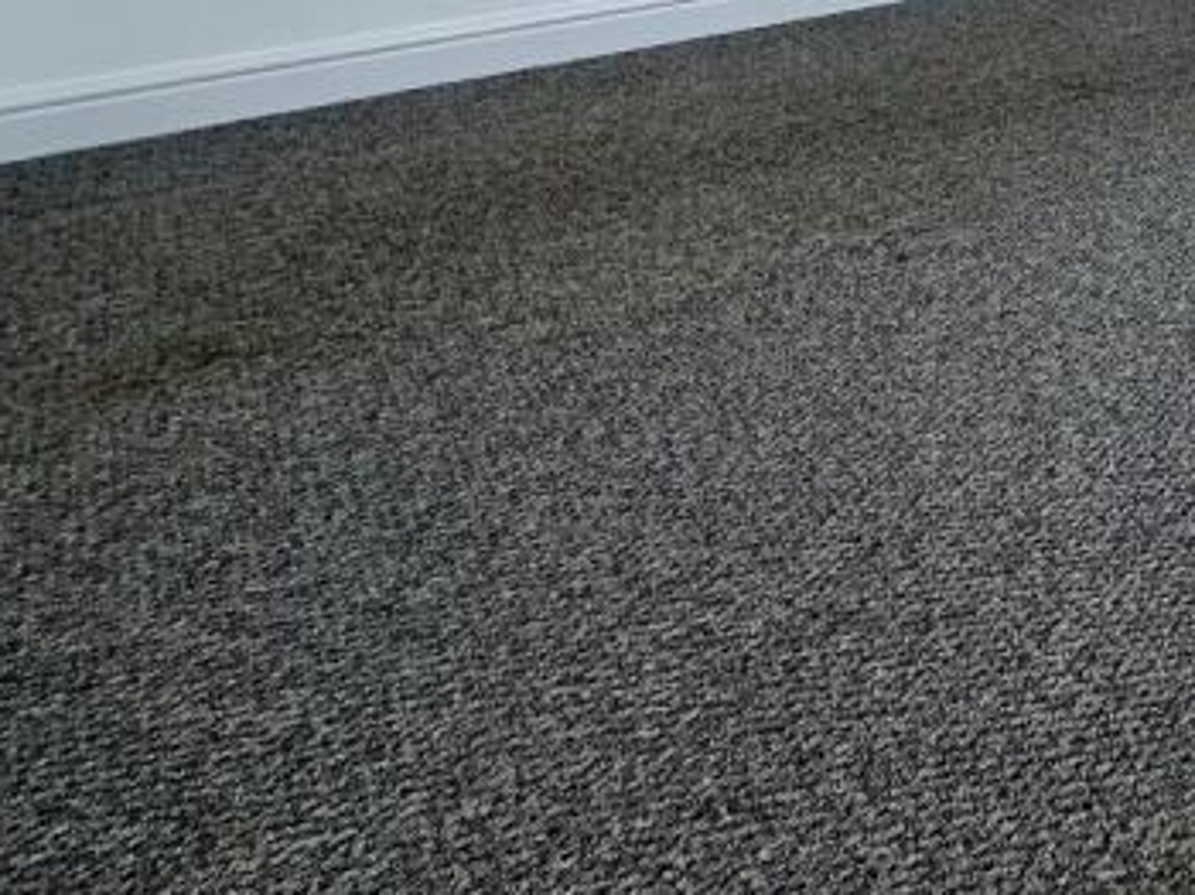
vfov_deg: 26.9
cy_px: -386
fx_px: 1414
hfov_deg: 33.6
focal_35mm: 41
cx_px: 1547
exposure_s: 1/219
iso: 40
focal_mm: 2.22
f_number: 2.2
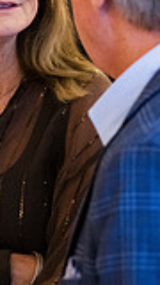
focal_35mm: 236
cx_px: 52
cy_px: 68
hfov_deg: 5.1
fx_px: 1780
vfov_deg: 9.1
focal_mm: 80
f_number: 3.2
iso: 5600
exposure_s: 1/160
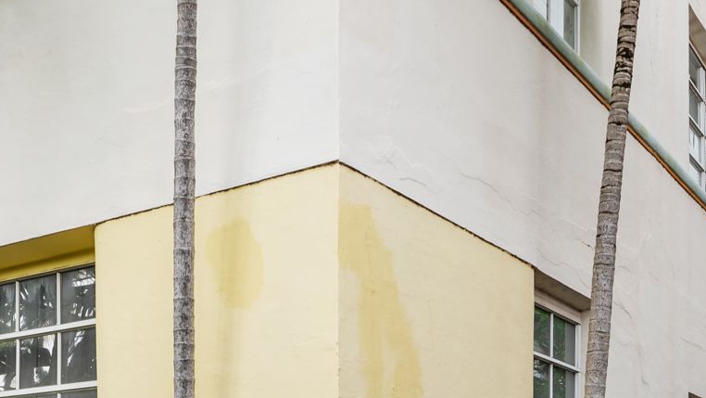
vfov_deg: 19.5
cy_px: 566
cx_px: 306
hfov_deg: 37.8
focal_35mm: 55
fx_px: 1030
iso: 250
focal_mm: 16
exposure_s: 1/8
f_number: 9
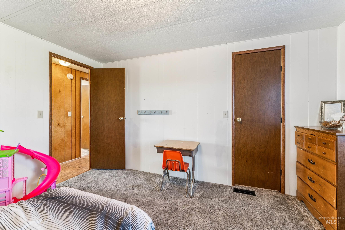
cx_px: 172
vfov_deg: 77.7
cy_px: 115
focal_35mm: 15
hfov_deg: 100.8
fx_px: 143
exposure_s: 1/3.33
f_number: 13
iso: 400
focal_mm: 14.9
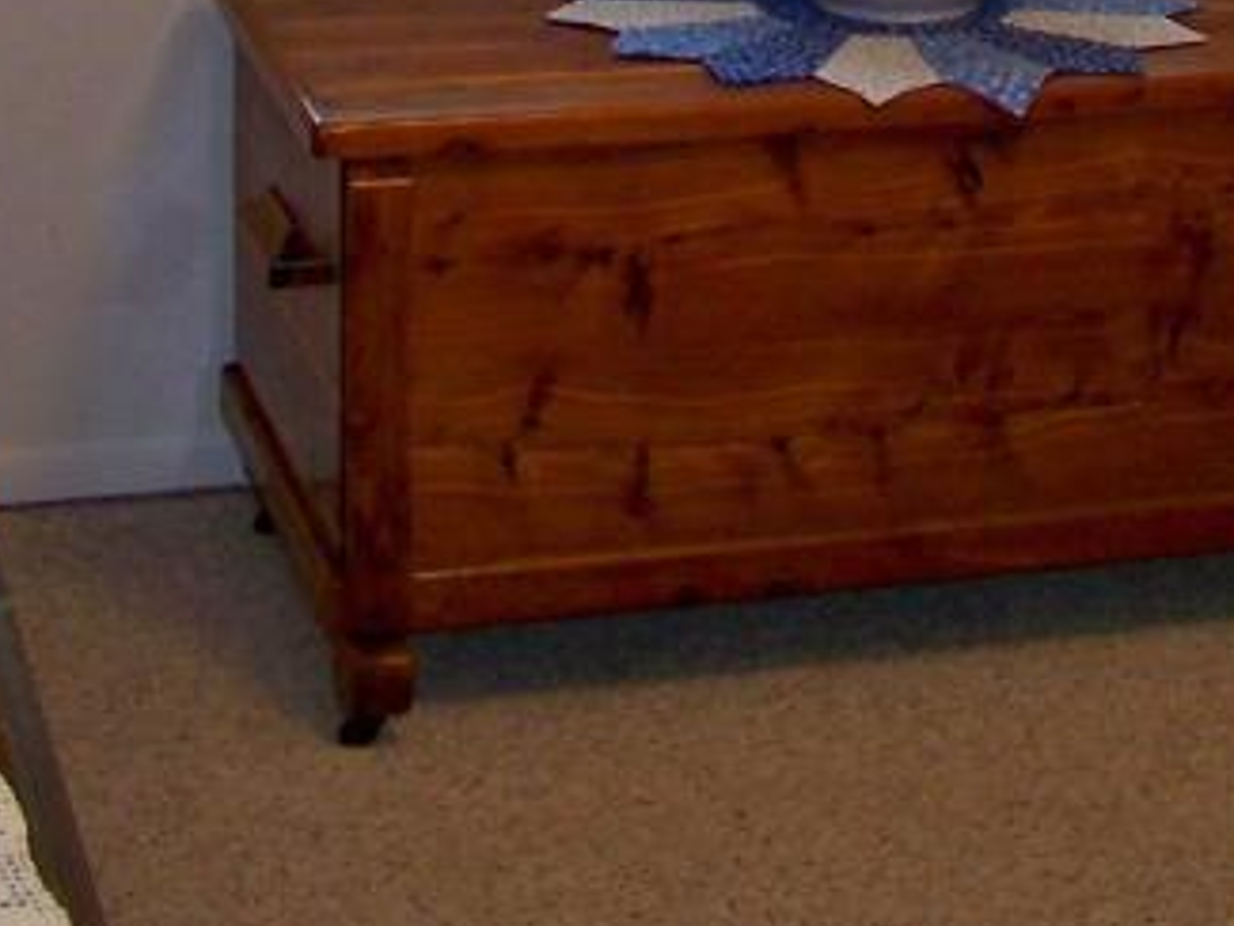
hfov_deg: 18.8
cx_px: 801
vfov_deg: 13.5
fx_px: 3709
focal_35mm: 104
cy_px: -414
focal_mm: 5.85
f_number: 2.8
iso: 200
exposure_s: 1/30
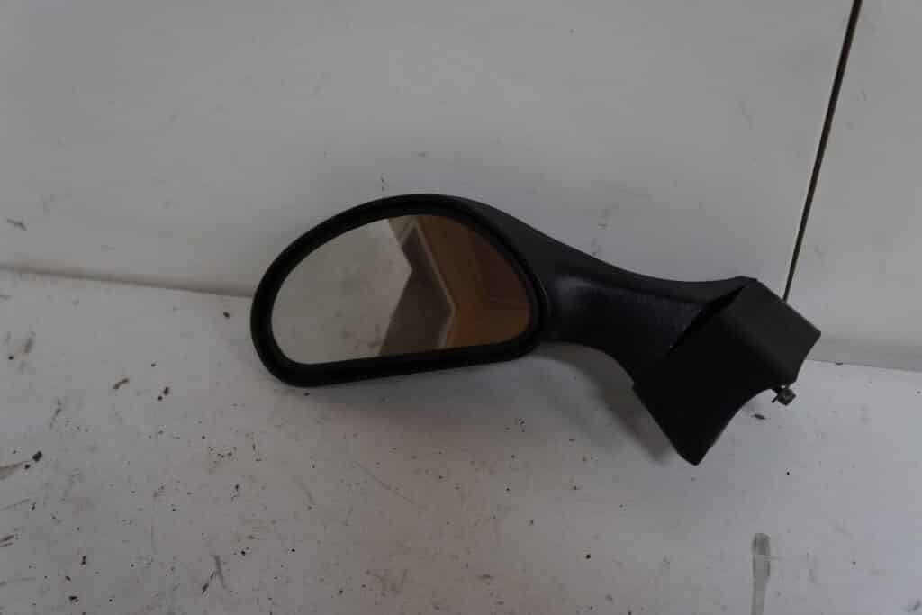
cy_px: 308
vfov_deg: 41.7
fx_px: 807
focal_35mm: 32
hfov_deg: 59.5
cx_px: 461
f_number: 4
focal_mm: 21
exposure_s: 1/60
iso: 800
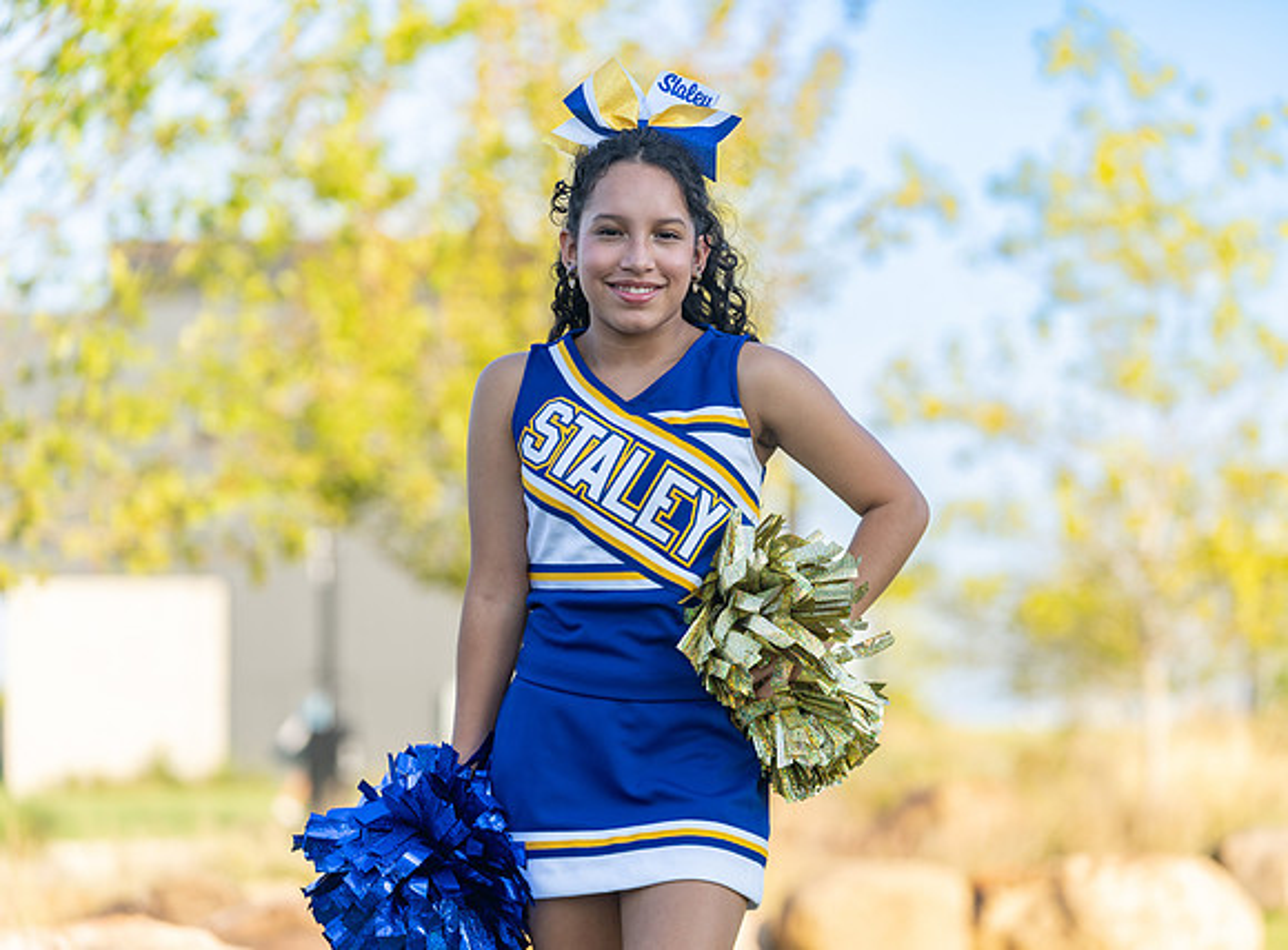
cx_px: 713
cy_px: 475
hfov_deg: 15.7
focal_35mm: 126
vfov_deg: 11.6
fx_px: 4663
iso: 100
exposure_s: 1/400
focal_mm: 117
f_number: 3.2
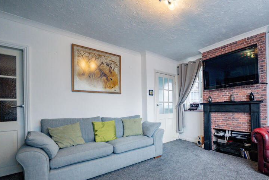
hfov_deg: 90.7
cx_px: 173
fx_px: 127
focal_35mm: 17
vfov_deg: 69.8
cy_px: 107
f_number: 2.8
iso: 2000
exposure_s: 1/160
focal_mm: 12
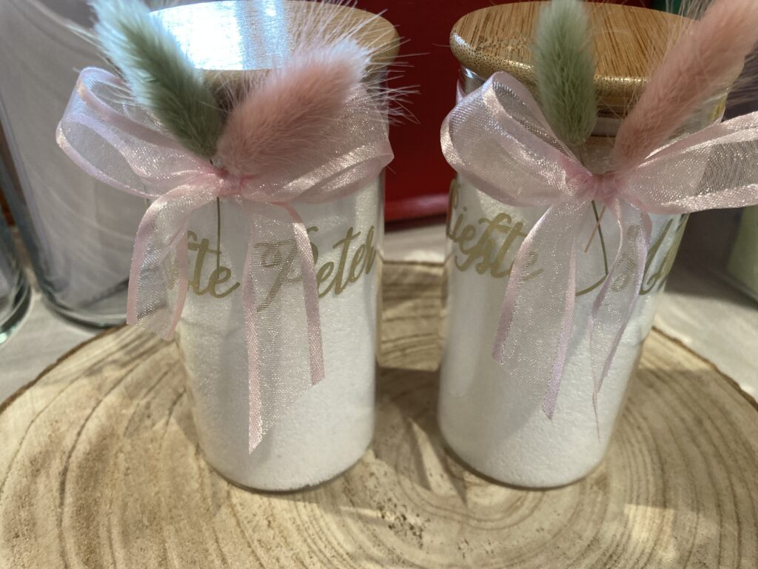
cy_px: 284
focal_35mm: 28
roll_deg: +0.7
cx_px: 379
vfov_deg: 49.7
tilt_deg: -33.4
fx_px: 613
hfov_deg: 63.4
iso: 125
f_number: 1.8
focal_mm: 3.99
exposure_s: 1/60
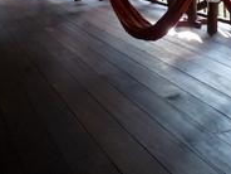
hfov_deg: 28.2
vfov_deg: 20.7
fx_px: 440
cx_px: 210
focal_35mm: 66
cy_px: -38
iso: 200
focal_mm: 4.8
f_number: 2.8
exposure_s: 1/30
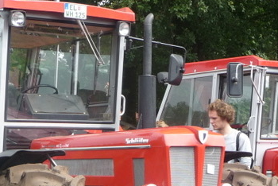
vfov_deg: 12.0
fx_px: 881
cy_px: 163
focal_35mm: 114
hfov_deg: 17.9
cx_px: 160
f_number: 4.2
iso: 100
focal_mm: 8
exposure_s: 1/250
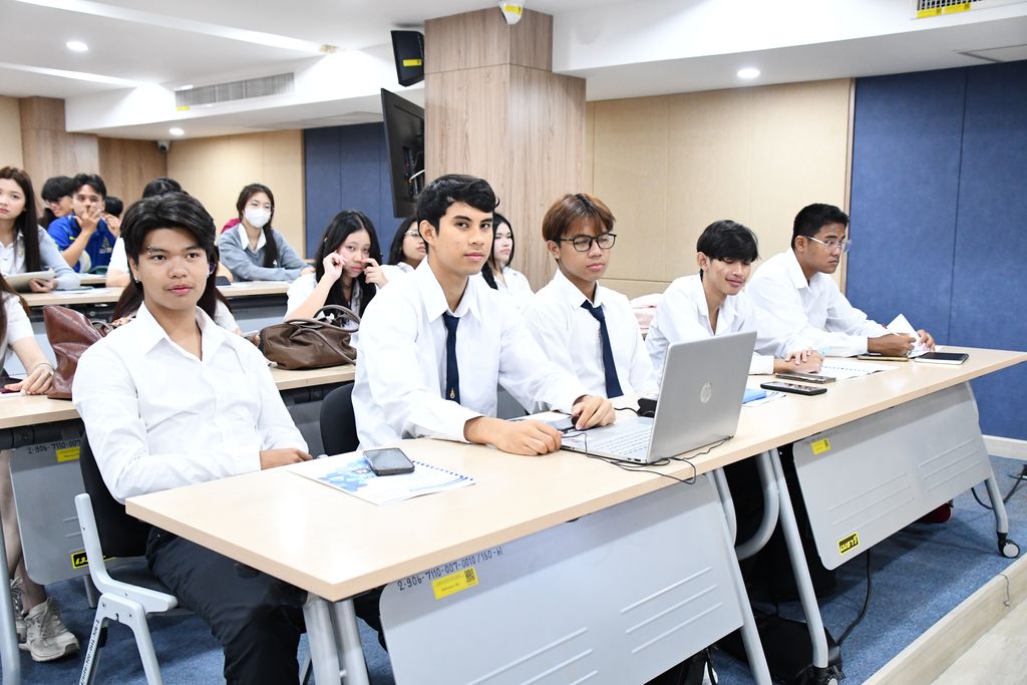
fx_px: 941
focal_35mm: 33
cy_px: 342
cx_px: 514
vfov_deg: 40.0
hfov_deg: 57.2
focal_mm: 22
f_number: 3.5
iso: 3200
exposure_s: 1/125
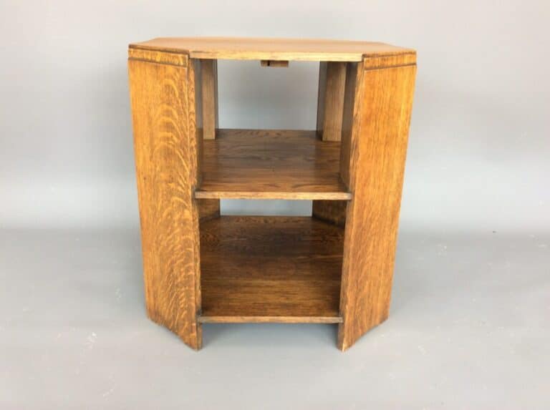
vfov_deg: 44.0
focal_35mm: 32
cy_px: 205
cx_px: 275
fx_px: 507
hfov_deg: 56.9
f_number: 2.4
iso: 32
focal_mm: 3.3
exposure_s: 1/25
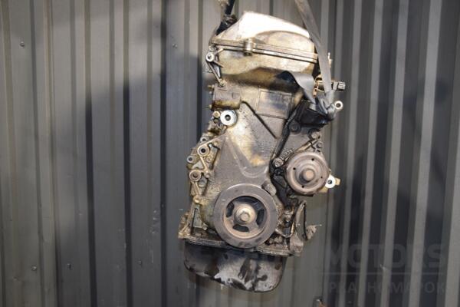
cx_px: 230
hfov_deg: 57.2
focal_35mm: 33
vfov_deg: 40.0
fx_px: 422
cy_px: 154
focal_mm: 22
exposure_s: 1/60
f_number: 5
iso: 800
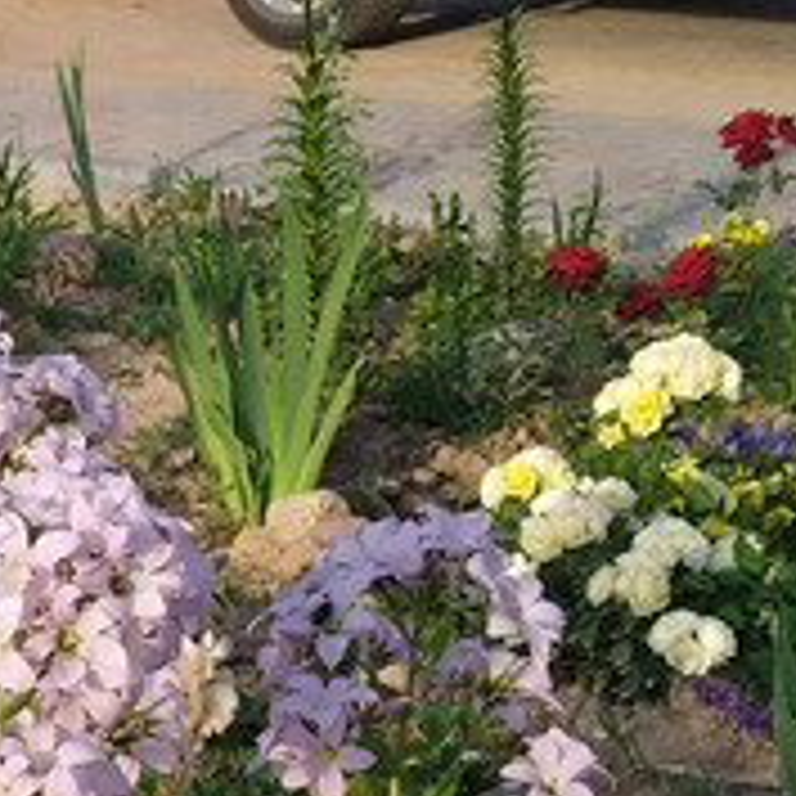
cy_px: 823
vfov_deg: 19.1
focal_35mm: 88
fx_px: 2289
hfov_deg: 18.0
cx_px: -333
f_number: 2.2
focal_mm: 3.81
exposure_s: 1/396
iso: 125
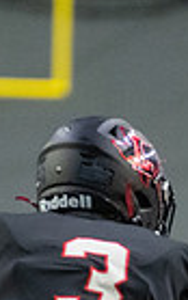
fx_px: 8771
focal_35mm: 1071
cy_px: 509
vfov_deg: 2.0
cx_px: 384
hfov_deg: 1.2
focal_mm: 179
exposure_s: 1/1250
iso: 6400
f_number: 2.8
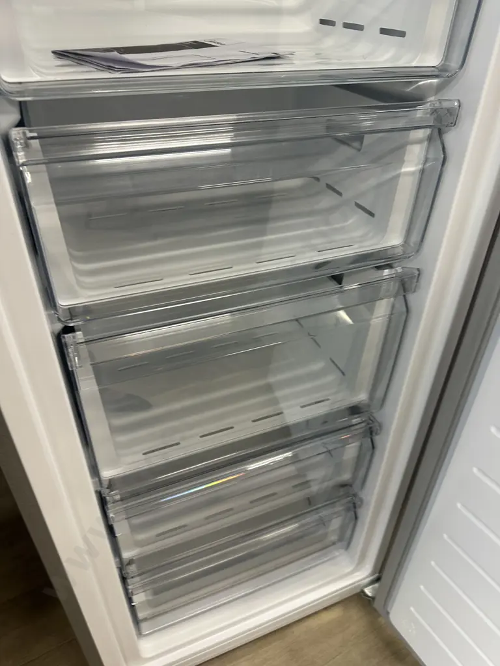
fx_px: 462
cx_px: 250
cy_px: 333
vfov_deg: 71.6
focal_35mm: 24
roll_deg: +0.2
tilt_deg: -34.3
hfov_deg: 56.8
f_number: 1.78
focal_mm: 6.86
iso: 125
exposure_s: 1/50
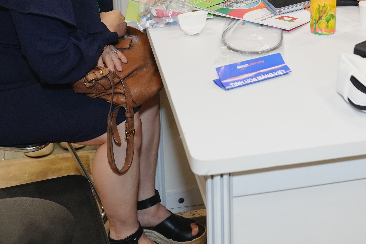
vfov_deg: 18.0
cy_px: -51
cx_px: 269
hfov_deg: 27.7
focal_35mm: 72
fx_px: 732
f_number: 4
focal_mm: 29
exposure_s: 1/125
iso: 1250
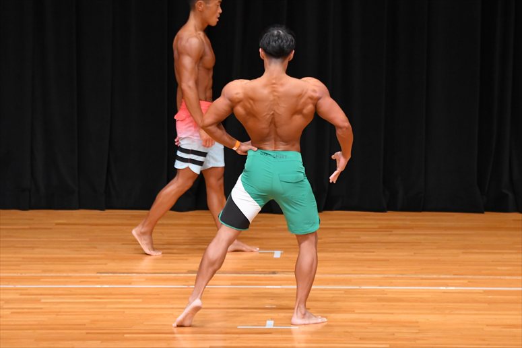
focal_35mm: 285
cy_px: 174
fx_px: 4131
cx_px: 261
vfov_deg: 4.8
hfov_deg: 7.2
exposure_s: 1/400
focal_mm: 190
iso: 4000
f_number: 5.6
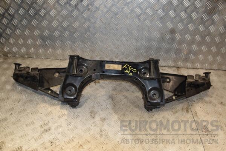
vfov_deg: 47.9
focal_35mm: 27
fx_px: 169
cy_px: 76
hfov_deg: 67.4
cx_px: 113
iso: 800
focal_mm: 18
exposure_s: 1/200
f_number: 6.3
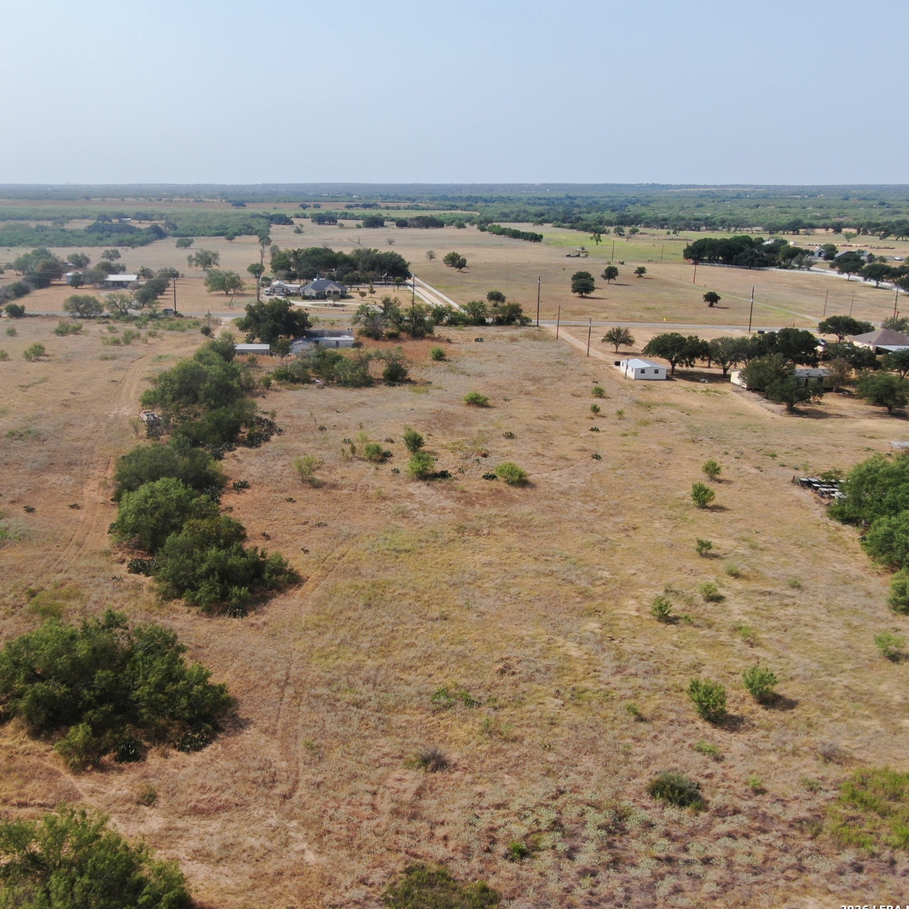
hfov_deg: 44.4
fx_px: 1099
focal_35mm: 37
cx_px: 316
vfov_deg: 44.9
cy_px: 456
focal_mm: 5.33
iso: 100
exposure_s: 1/1000
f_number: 3.1
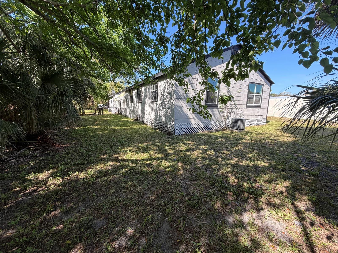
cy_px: 126
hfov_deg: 102.1
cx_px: 169
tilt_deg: -7.6
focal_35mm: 14
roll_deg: +0.6
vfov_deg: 85.7
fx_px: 137
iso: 50
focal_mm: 2.22
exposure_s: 1/353
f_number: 2.2
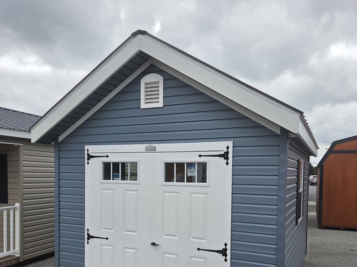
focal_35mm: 31
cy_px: 189
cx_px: 180
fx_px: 320
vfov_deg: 44.4
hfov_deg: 58.4
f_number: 1.8
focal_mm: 5.4
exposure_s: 1/3084
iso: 80
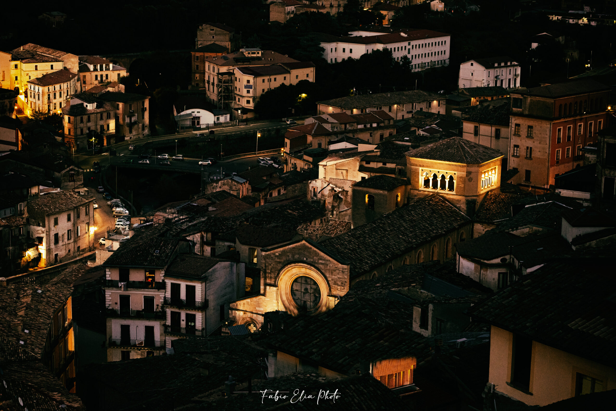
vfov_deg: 16.1
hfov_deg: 23.9
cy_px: 206
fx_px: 1455
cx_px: 308
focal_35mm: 85
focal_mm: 85
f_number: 4
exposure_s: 1/125
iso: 2000
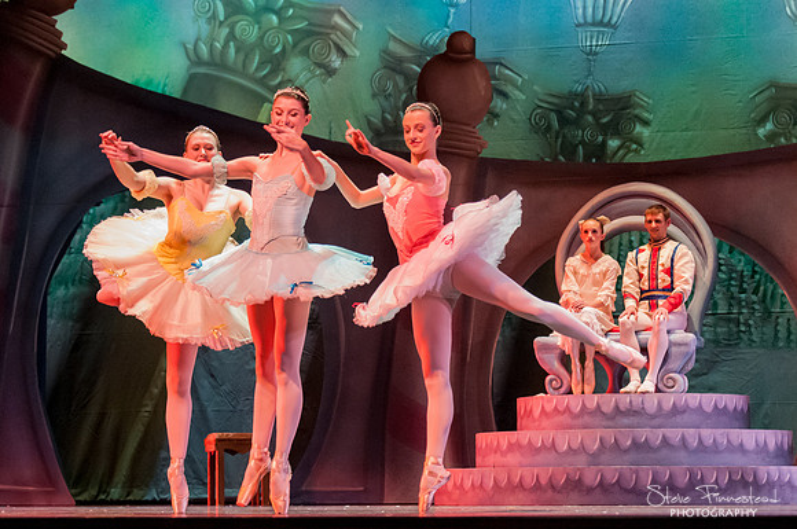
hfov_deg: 19.4
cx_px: 398
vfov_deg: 12.9
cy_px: 264
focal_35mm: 106
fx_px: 2334
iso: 3200
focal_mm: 70
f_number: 2.8
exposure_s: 1/400
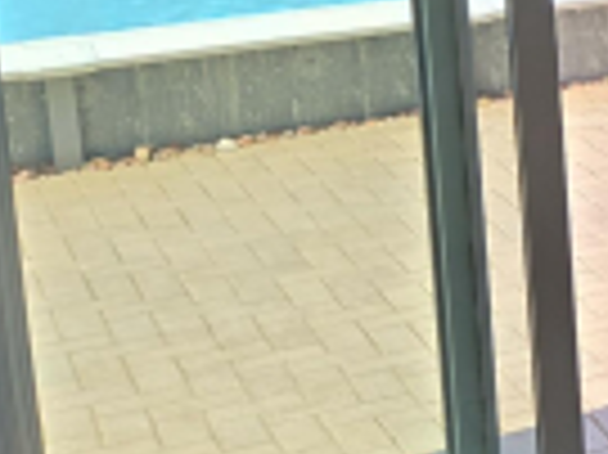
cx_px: 1299
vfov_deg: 12.7
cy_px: -45
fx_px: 2001
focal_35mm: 114
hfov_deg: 13.9
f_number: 1.8
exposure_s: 1/324
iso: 25
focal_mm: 5.4
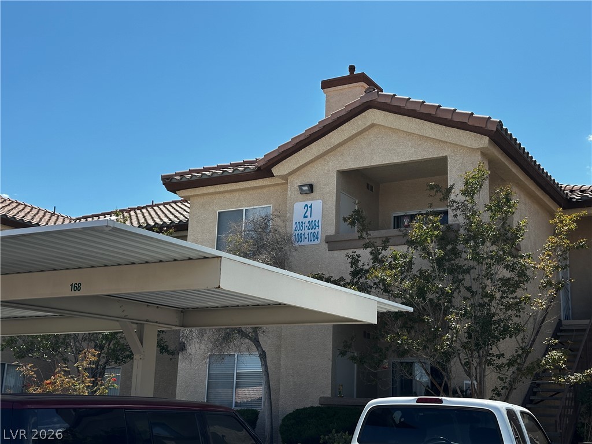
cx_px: 296
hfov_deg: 39.7
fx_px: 821
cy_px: 222
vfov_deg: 30.3
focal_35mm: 48
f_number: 1.78
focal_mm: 6.86
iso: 64
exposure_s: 1/3876
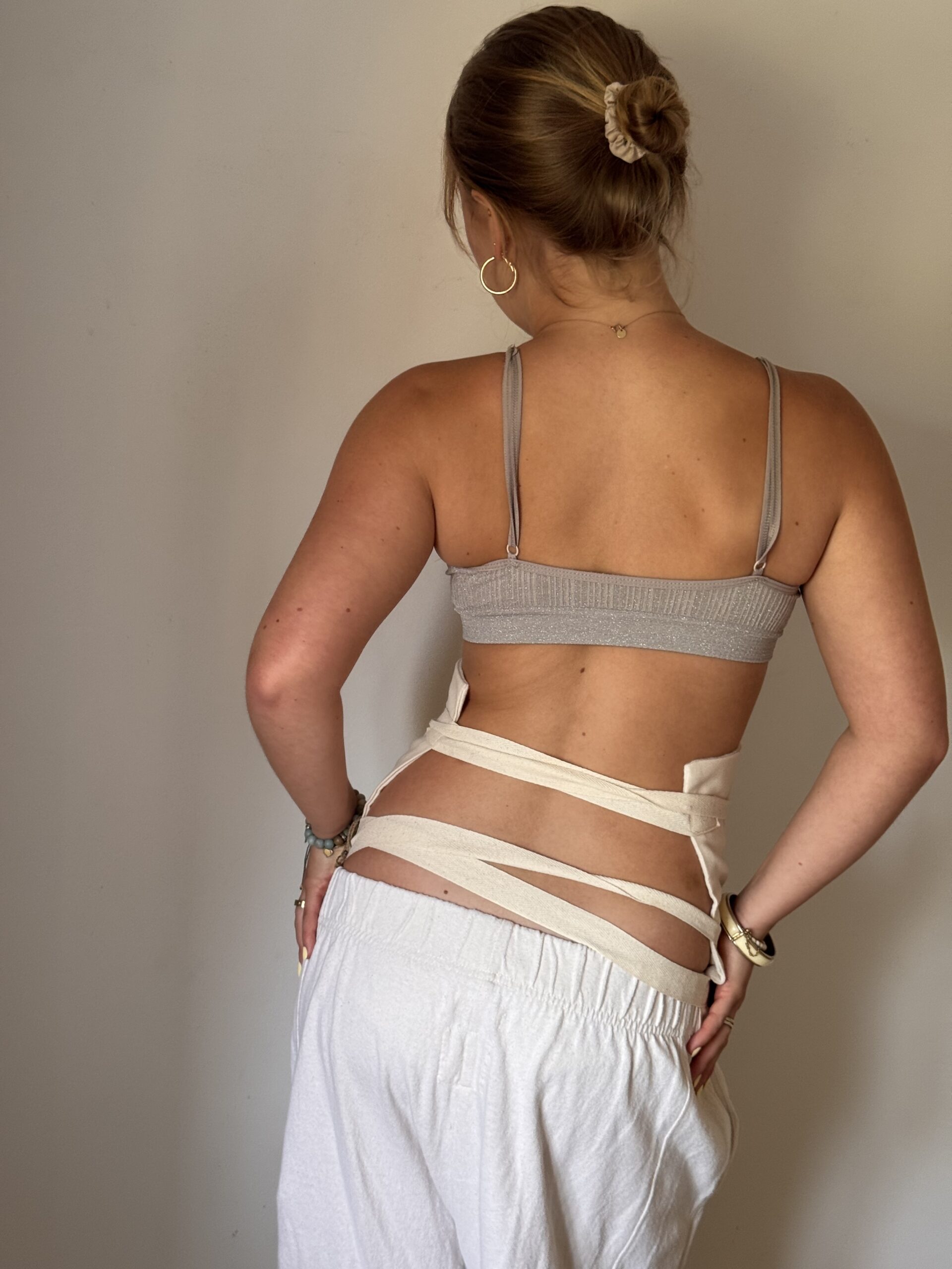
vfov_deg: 39.7
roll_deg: -4.8
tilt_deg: -10.9
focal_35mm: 48
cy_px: 634
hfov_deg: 30.3
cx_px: 476
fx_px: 1760
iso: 100
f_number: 1.78
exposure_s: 1/64
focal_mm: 6.76
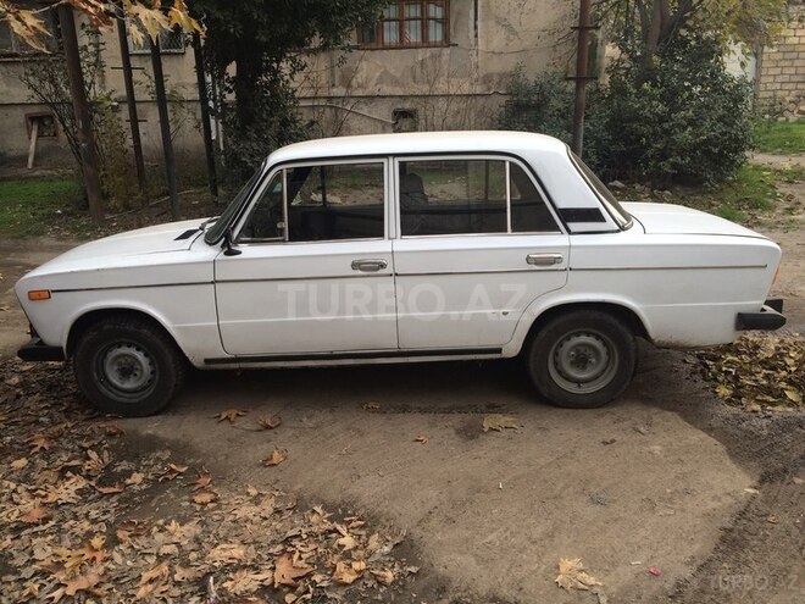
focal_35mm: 29
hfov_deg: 61.7
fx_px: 674
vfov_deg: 48.2
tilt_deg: -17.1
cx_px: 402
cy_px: 302
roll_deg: +1.2
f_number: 2.2
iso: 32
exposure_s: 1/189
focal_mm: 4.15
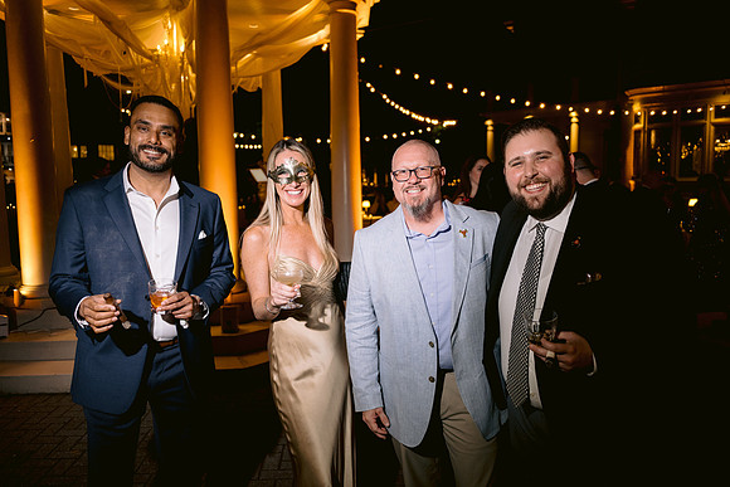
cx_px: 365
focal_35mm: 28
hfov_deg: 65.5
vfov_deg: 46.4
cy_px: 244
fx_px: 568
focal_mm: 28
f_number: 2.8
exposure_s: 1/80
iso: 800
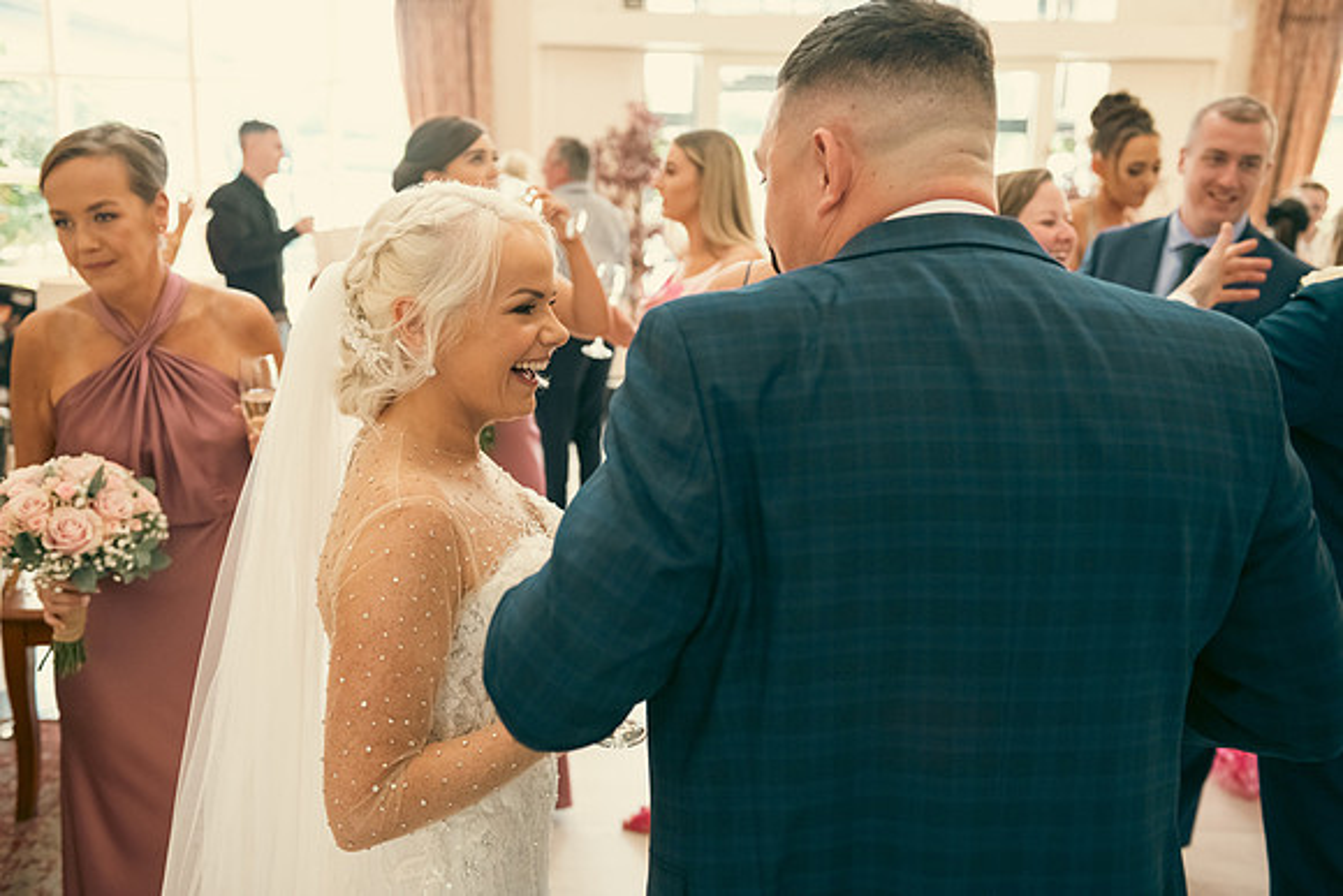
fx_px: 1306
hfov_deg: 54.4
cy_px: 448
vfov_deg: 37.9
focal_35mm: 35
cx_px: 672
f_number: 3.5
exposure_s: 1/160
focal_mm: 35
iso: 1000
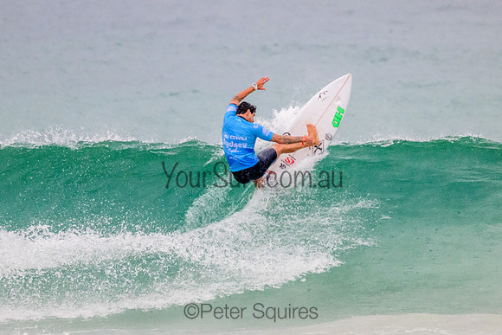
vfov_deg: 1.4
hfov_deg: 2.2
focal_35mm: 951
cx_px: 254
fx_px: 13260
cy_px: 162
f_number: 11
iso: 7200
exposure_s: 1/2000
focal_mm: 800
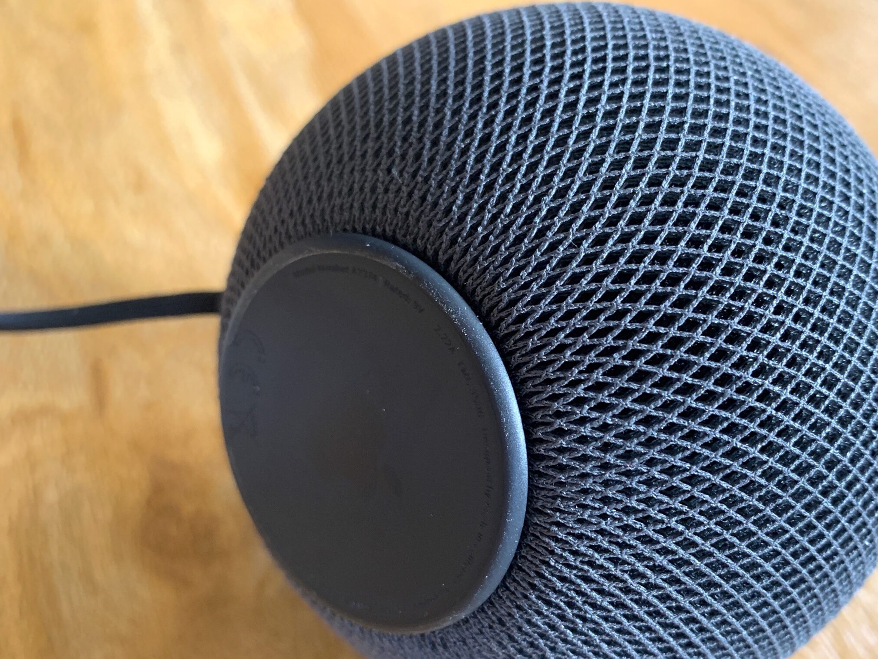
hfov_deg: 54.9
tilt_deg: -49.3
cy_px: 362
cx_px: 528
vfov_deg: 42.9
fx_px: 837
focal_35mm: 33
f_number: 1.8
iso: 250
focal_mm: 4.25
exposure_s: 1/60
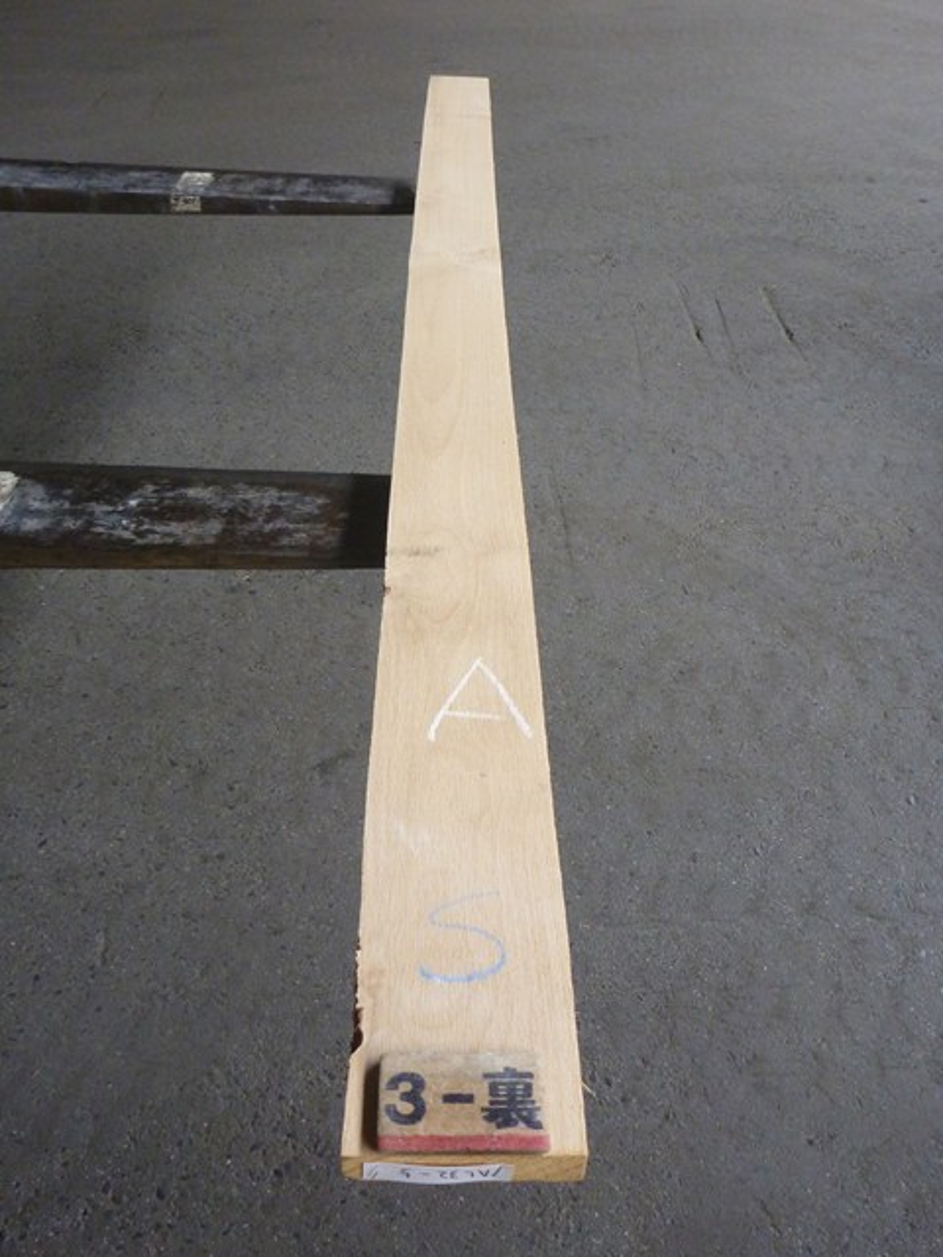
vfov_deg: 61.7
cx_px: 472
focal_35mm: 29
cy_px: 628
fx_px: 1053
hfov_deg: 48.2
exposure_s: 1/125
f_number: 3.4
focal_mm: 5.2
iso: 400
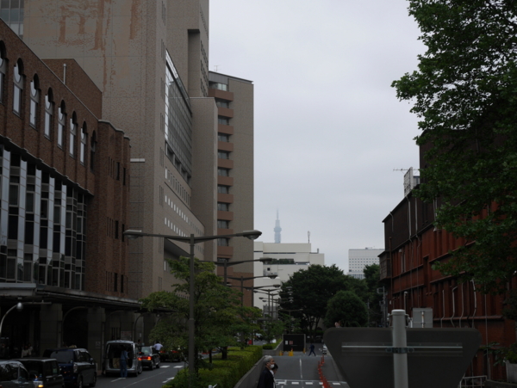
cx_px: 258
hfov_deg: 30.2
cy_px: 194
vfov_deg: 23.0
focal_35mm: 64
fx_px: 957
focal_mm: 32
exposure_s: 1/200
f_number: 6.3
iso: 200
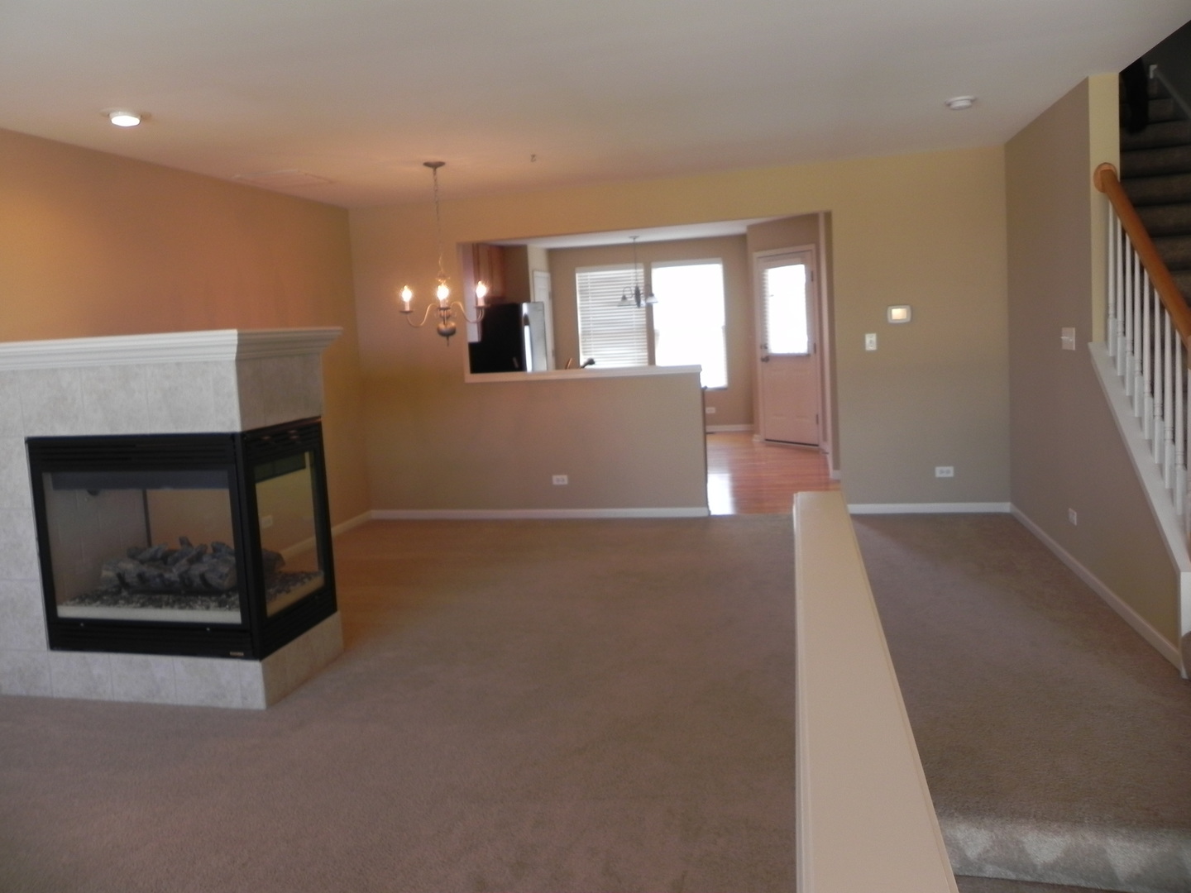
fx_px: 895
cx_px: 596
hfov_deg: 67.3
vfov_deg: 53.1
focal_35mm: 26
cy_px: 446
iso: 160
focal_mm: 4.6
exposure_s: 1/40.1
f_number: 2.8
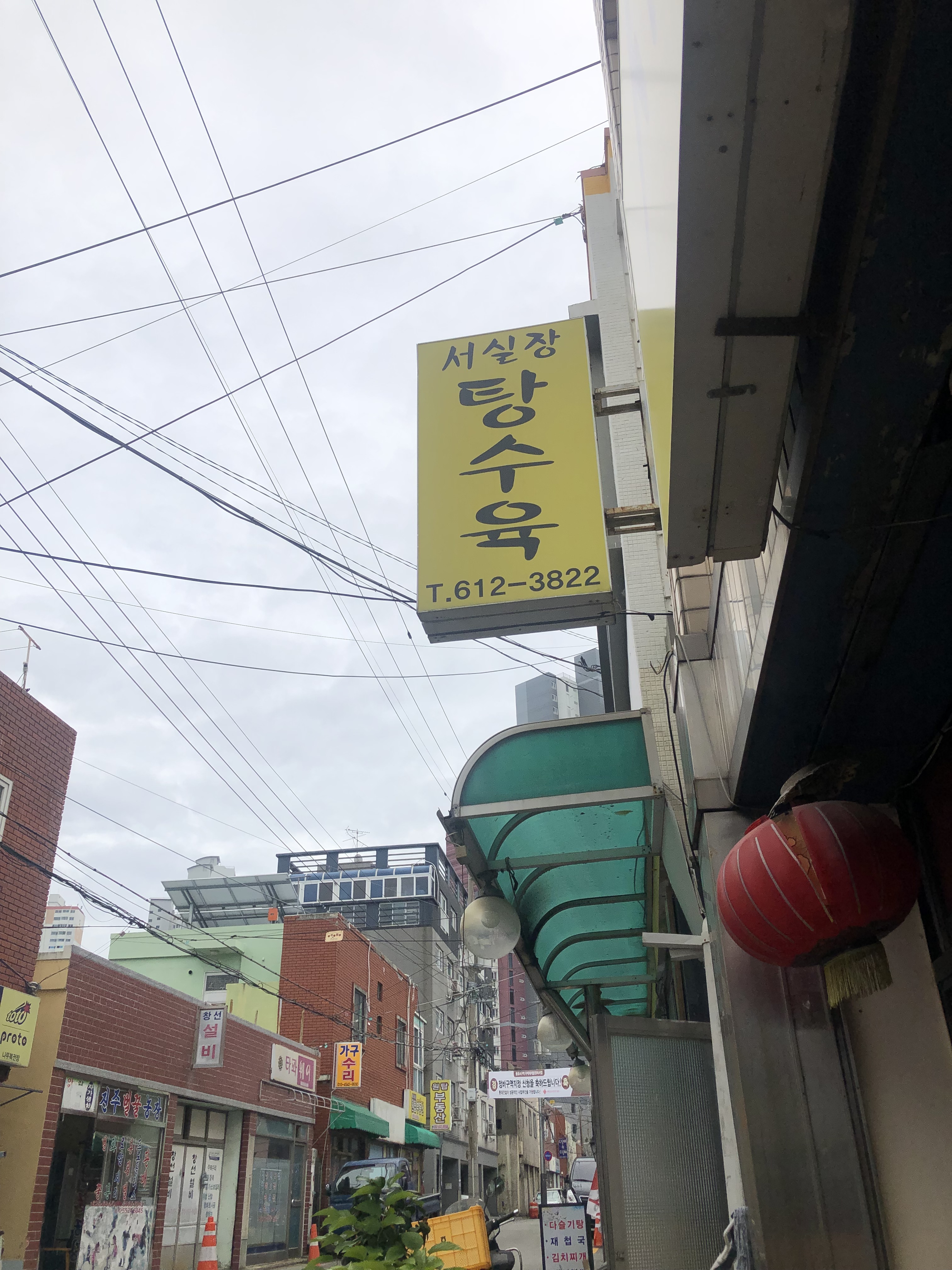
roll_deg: +1.8
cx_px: 476
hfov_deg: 49.7
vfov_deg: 63.4
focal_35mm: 28
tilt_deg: +27.5
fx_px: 1027
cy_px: 635
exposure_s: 1/4000
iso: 25
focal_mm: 3.99
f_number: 1.8
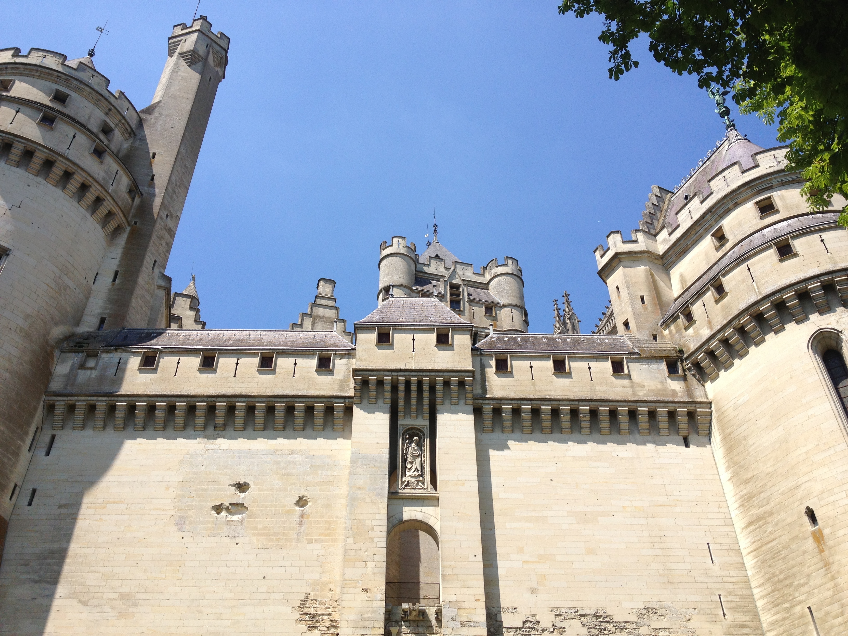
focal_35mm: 35
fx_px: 857
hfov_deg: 52.6
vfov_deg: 40.7
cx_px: 424
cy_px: 318
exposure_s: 1/1493
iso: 50
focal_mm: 4.28
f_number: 2.4
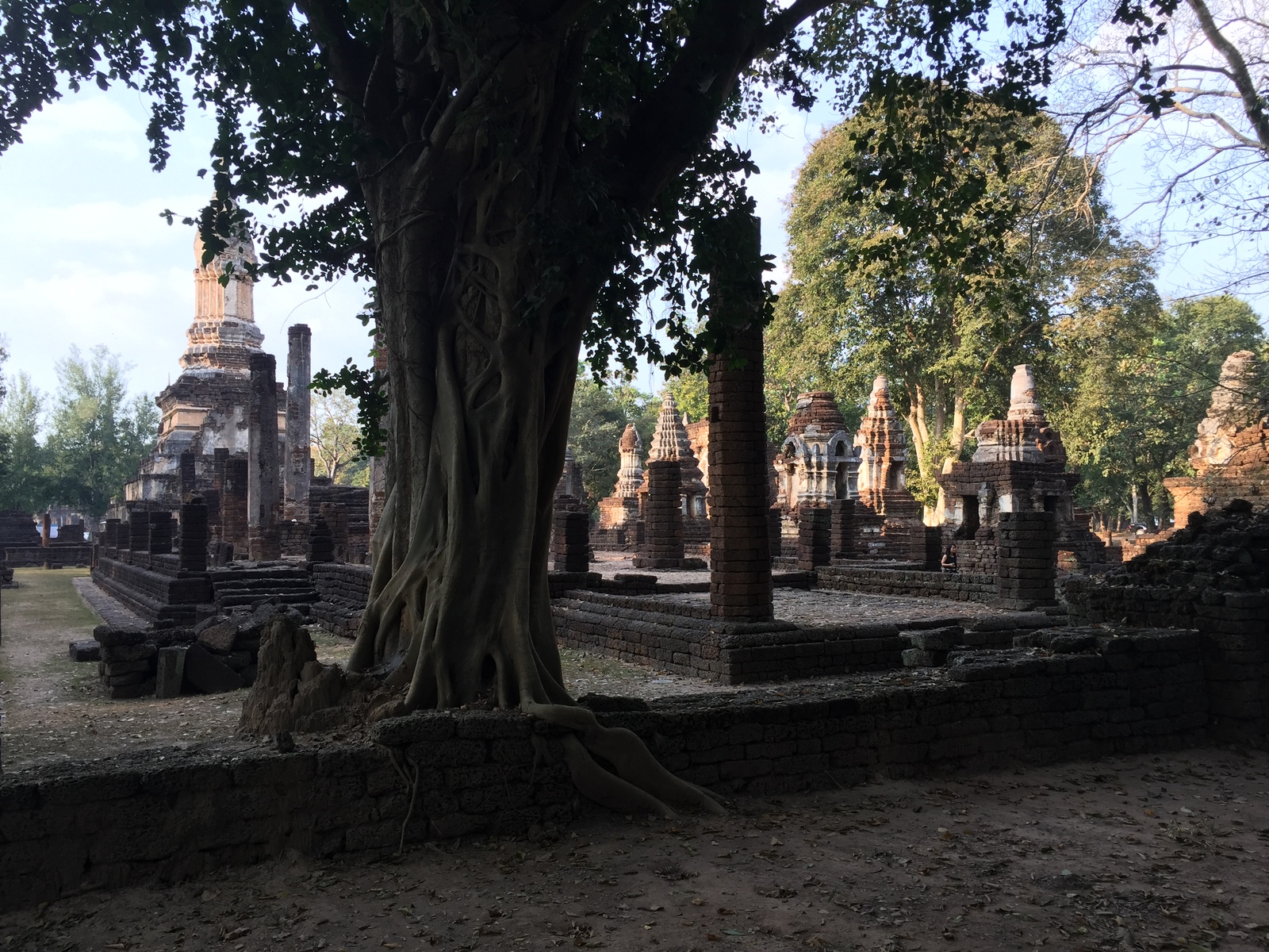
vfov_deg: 48.2
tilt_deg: +2.4
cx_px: 634
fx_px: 1063
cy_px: 476
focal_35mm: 29
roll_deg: -0.5
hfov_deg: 61.7
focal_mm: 4.15
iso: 32
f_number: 2.2
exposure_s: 1/226
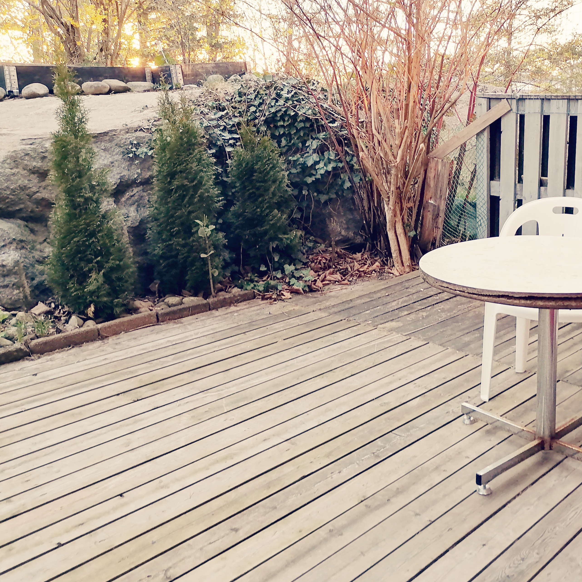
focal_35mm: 36
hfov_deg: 45.3
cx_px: 393
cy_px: 269
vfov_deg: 46.0
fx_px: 685
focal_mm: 5.4
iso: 50
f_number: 1.8
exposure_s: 1/50
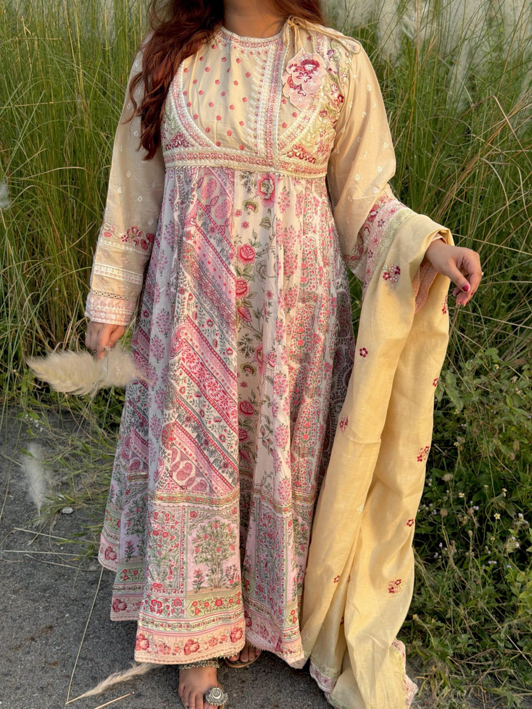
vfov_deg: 39.7
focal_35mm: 48
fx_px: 984
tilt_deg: -25.5
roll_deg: -2.8
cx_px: 266
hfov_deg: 30.3
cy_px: 354
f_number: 1.78
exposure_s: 1/663
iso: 64
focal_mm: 6.76
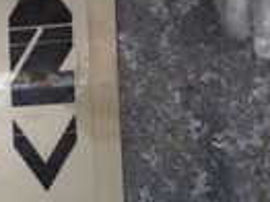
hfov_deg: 11.3
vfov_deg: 8.4
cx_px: -2
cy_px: 287
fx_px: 1356
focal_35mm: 174
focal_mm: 6.83
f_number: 2.7
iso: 500
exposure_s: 1/40
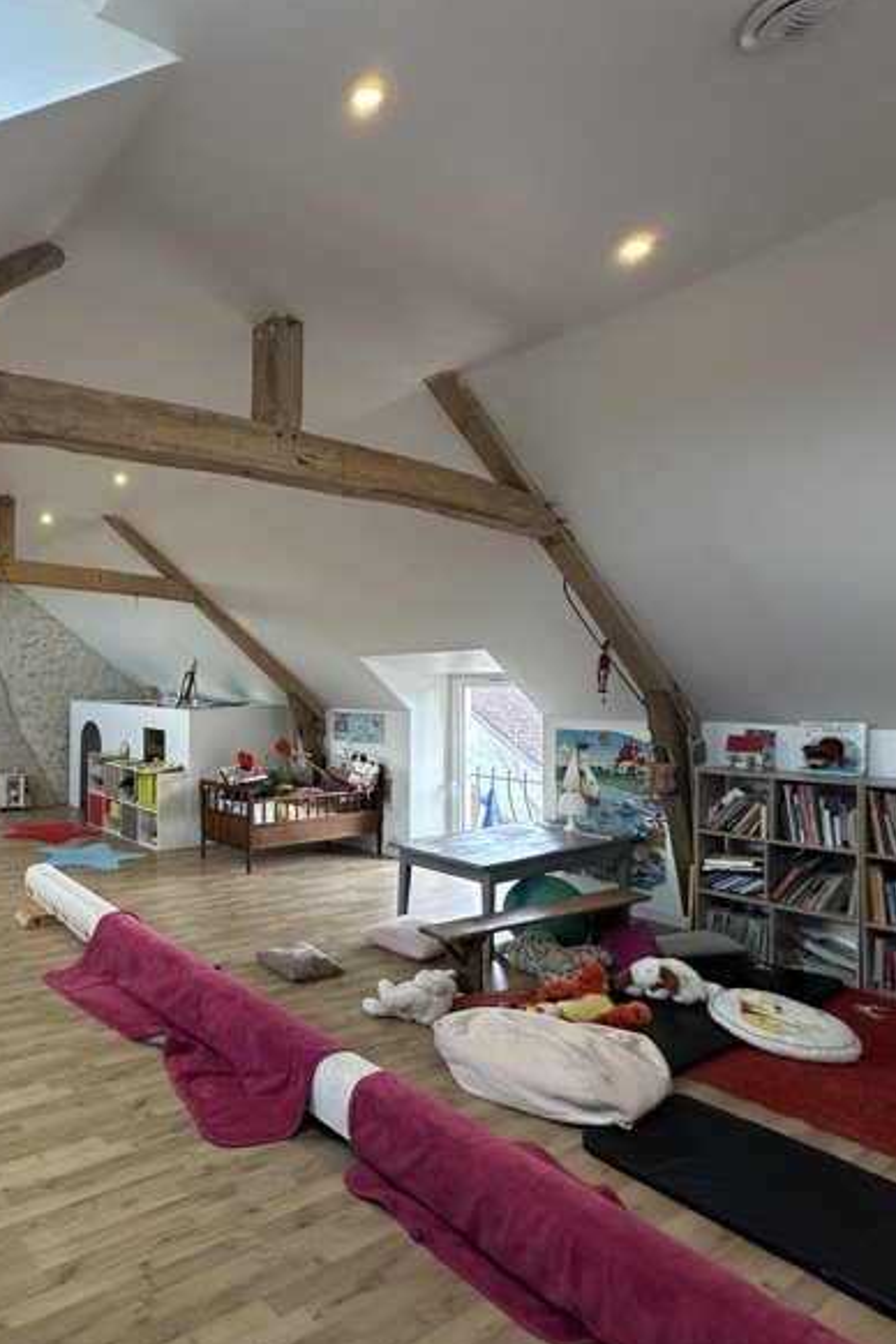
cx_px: 120
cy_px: 684
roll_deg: -0.5
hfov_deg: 55.2
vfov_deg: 84.0
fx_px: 747
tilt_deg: +1.8
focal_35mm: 20
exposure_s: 1/50
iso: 250
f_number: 2.2
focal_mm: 2.22
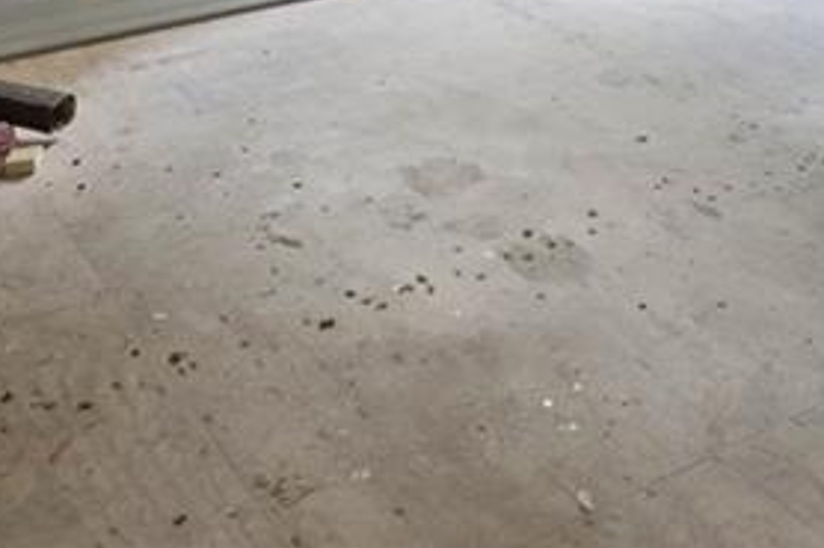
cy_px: -456
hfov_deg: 33.4
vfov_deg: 18.0
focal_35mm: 59
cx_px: 599
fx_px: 1350
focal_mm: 16
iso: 250
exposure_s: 1/30
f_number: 2.8
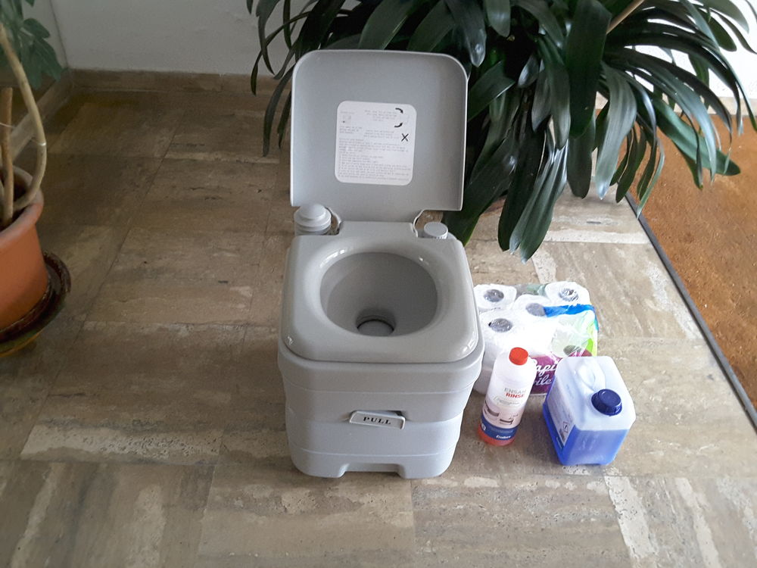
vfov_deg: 45.4
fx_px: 678
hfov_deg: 58.4
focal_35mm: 31
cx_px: 378
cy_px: 284
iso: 320
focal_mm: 2.9
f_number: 1.9
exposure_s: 1/17
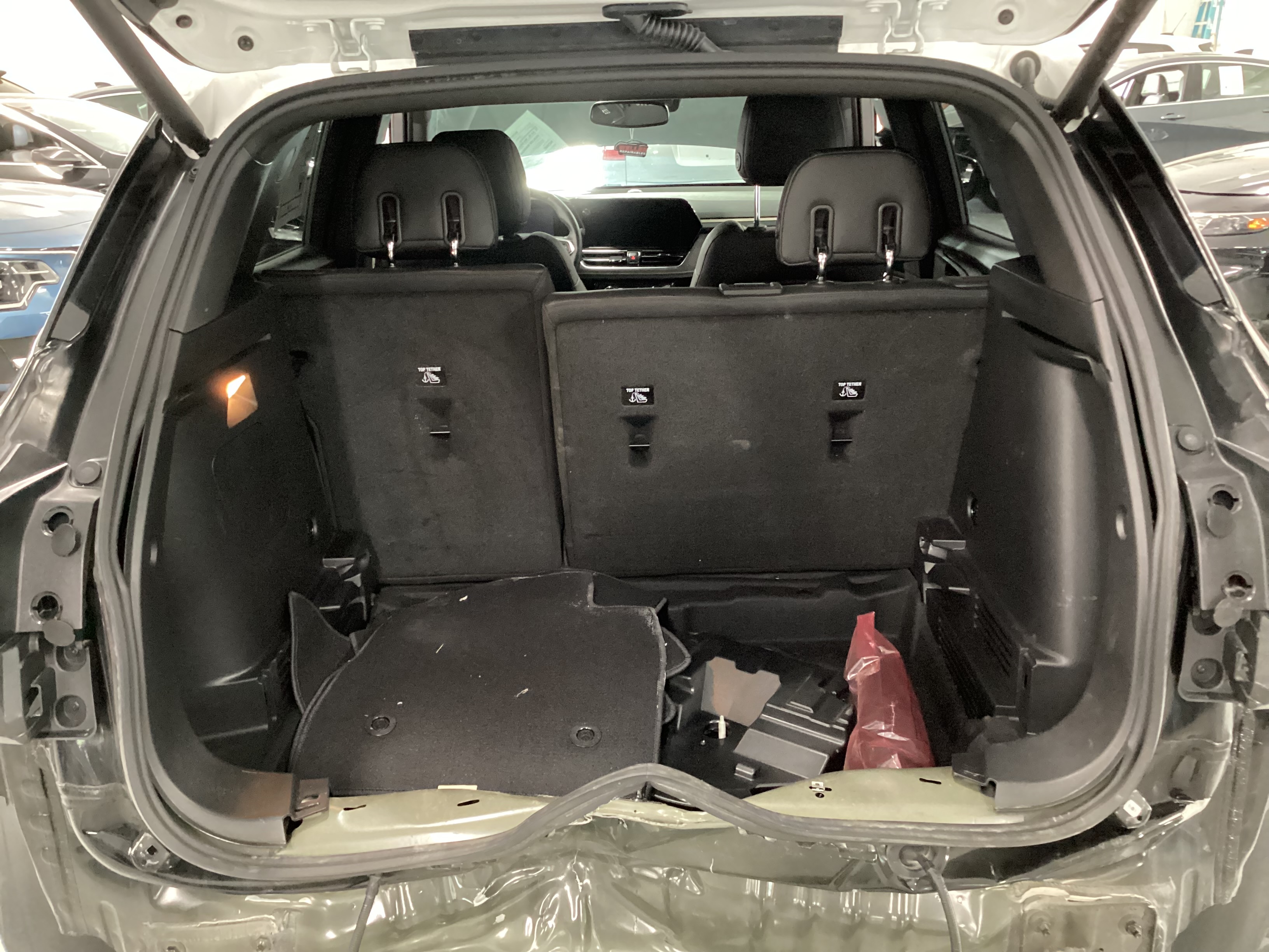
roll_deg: +1.6
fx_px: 1136
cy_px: 476
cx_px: 634
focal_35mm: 31
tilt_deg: -21.9
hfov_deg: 58.4
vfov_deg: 45.4
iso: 640
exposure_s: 1/17
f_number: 2.4
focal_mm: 3.3
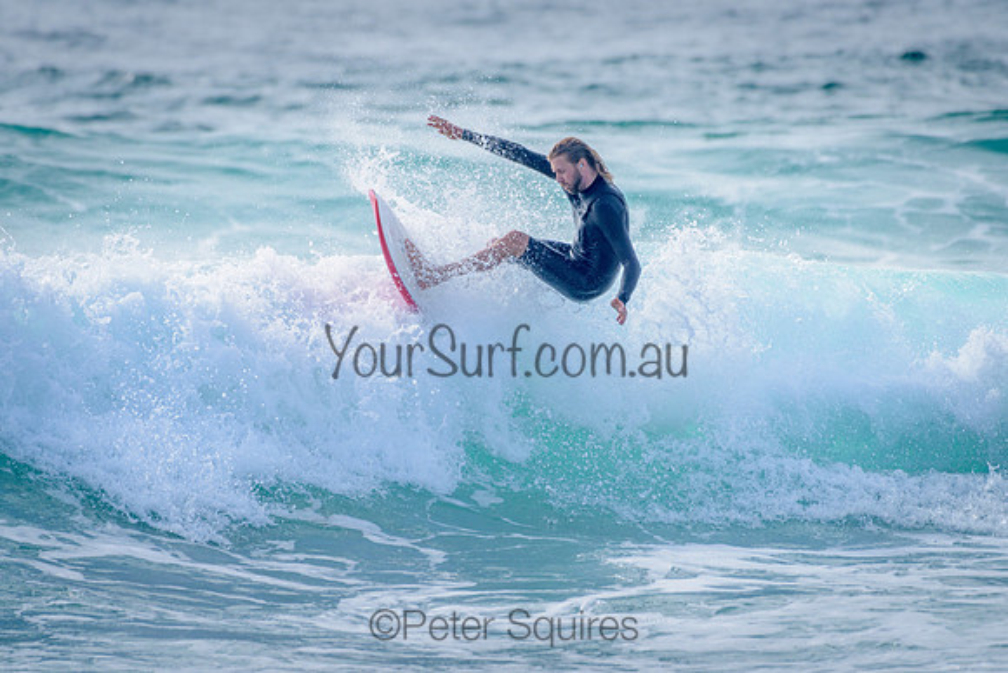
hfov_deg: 3.4
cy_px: 260
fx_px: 17167
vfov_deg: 2.2
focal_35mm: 613
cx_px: 480
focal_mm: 500
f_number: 5.6
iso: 220
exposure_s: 1/2000
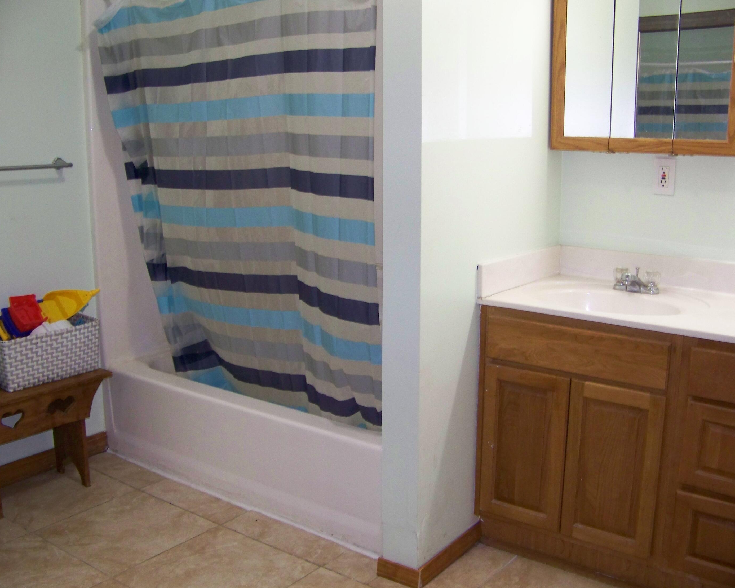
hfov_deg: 47.9
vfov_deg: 39.2
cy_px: 294
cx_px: 356
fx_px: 827
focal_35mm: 38
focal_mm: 5.85
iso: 200
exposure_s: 1/30
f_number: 2.8
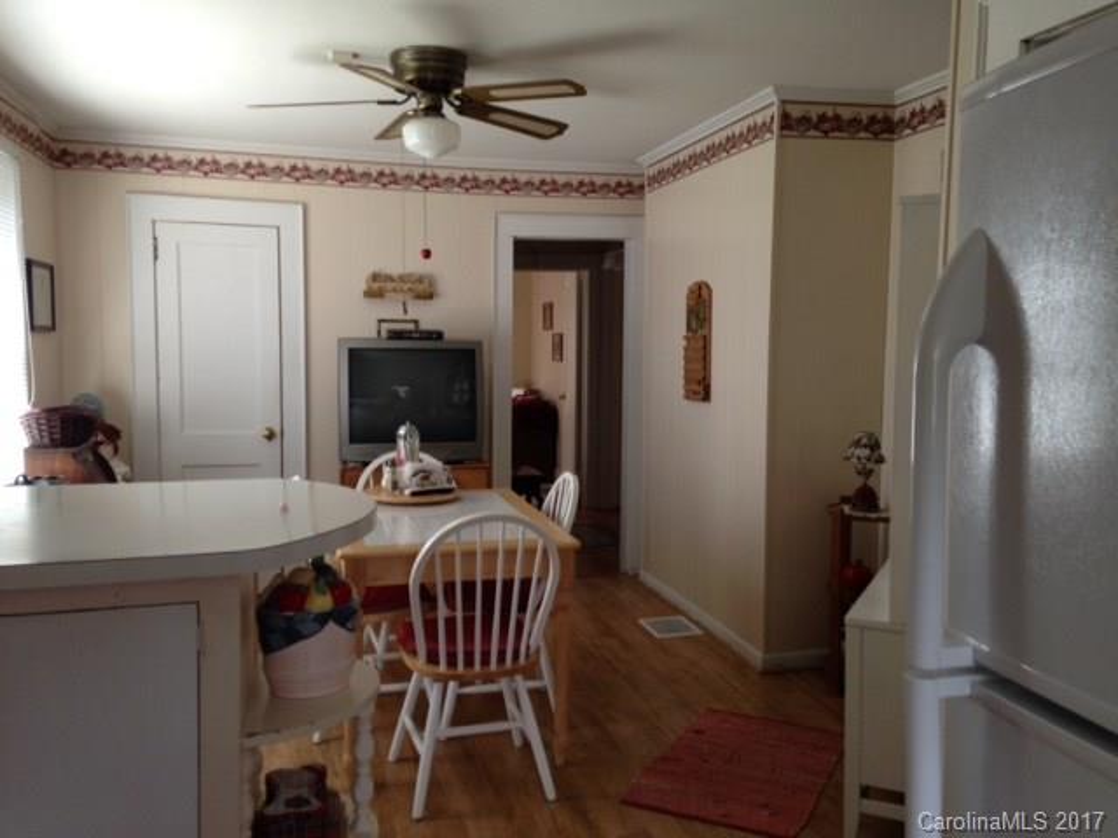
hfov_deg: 55.4
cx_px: 559
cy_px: 419
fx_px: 1066
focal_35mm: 33
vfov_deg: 42.9
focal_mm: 4.12
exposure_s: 1/20
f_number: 2.4
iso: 50
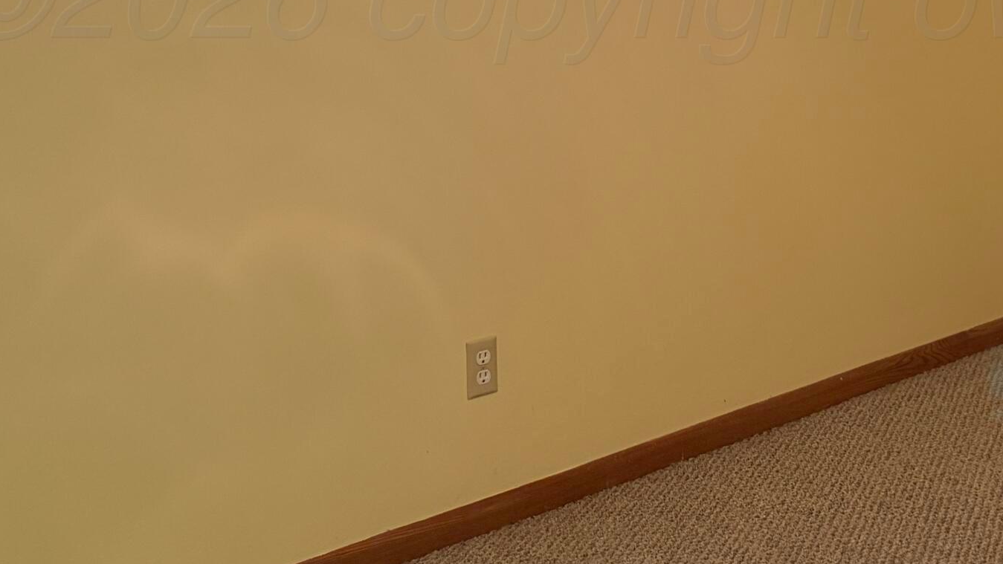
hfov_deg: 32.1
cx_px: 851
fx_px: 1676
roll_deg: +1.7
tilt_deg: -4.4
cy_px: 4
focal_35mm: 63
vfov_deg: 18.6
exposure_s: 1/60
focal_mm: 5.96
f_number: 1.6
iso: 320
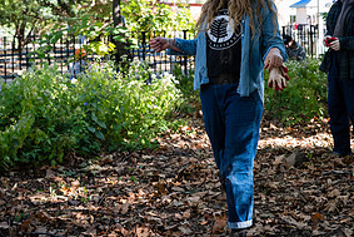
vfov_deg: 18.1
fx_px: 738
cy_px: 64
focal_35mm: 75
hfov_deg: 26.8
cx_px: 234
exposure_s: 1/250
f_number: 4
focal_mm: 35
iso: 500
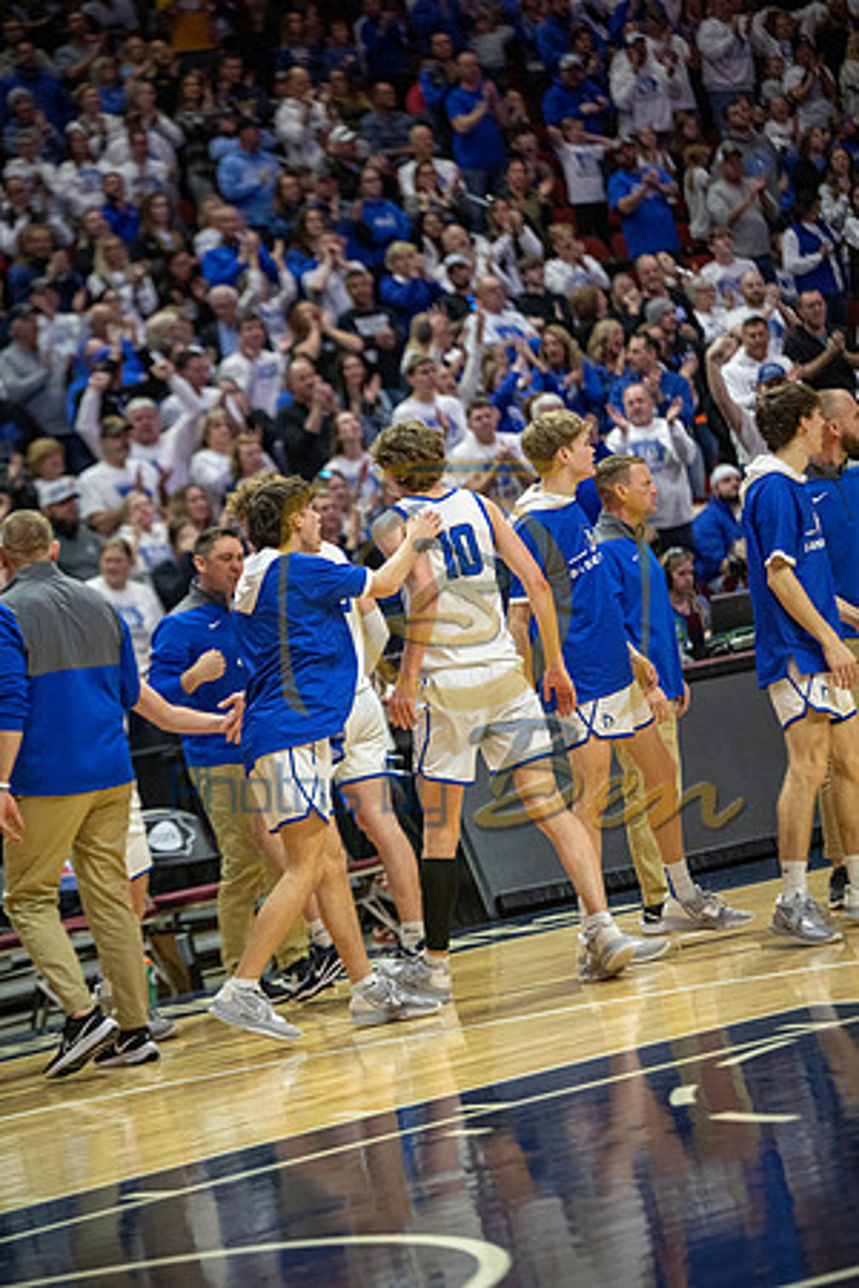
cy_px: 644
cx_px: 430
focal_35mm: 135
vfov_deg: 15.2
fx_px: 4831
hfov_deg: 10.2
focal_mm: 135
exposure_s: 1/1250
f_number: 2.8
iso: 2500
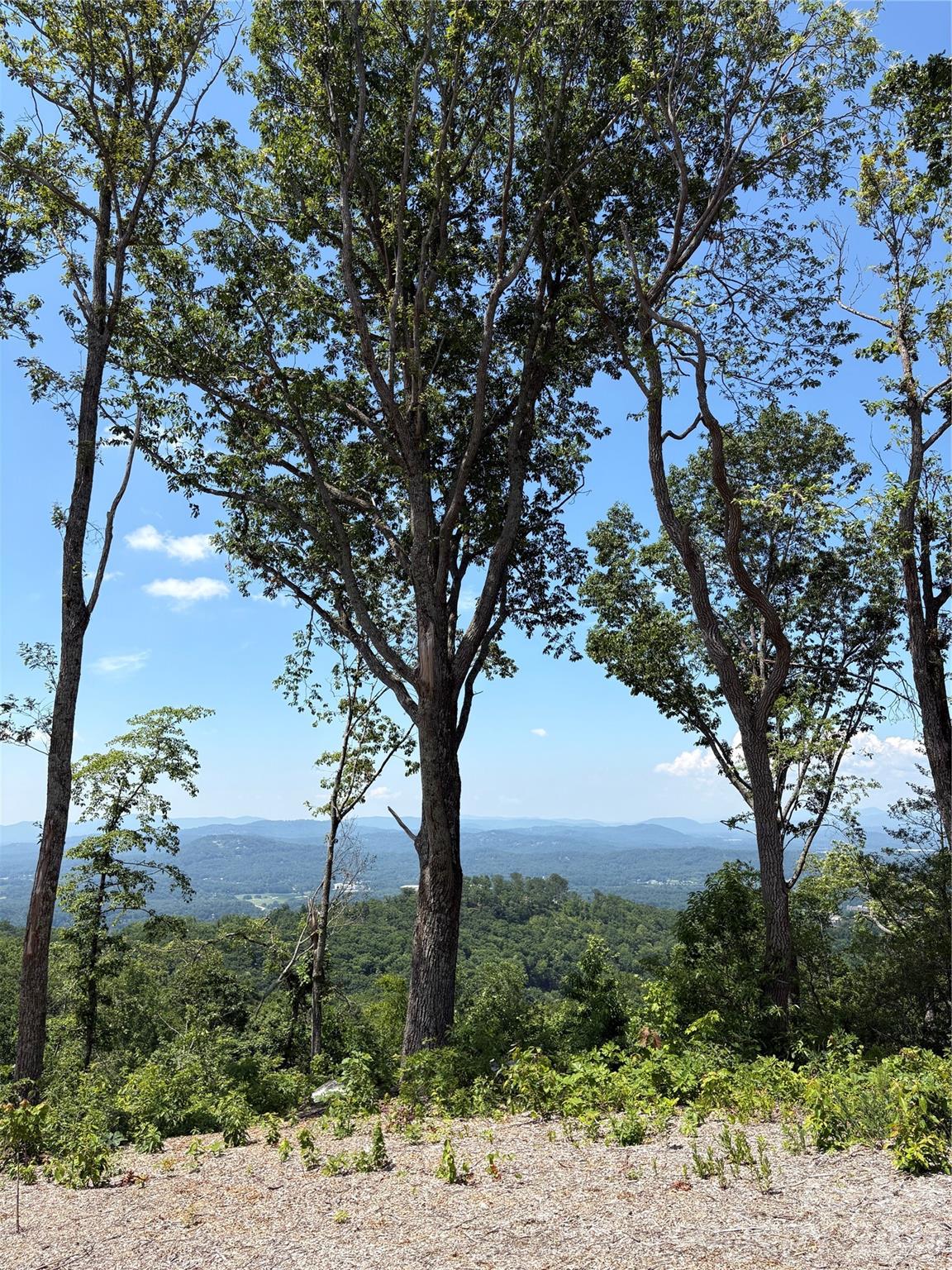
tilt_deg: +11.0
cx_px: 476
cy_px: 635
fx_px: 953
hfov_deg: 53.1
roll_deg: +1.0
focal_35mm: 26
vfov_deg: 67.3
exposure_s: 1/2747
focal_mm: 5.96
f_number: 1.6
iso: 50
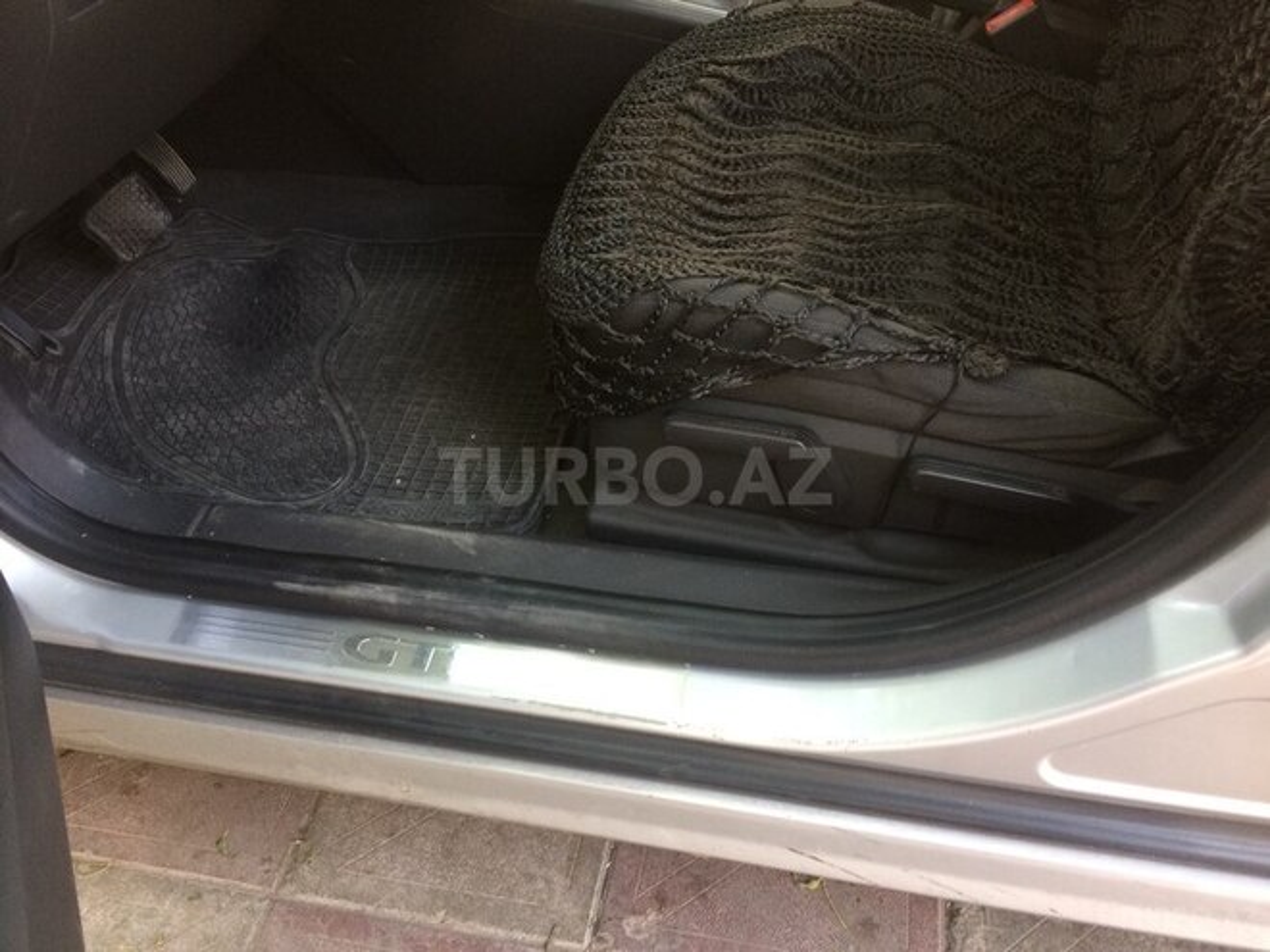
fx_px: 1064
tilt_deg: -44.0
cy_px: 476
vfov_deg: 48.2
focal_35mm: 29
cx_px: 635
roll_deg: +3.6
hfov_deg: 61.7
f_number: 2.2
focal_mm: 4.15
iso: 80
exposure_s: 1/33
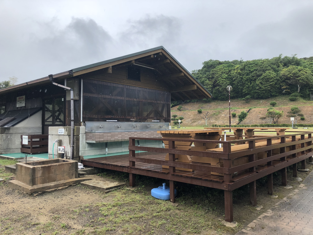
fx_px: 253
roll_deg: -0.3
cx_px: 156
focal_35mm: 28
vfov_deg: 49.7
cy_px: 118
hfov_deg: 63.4
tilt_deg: +4.2
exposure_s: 1/1043
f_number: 1.8
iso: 20
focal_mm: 4
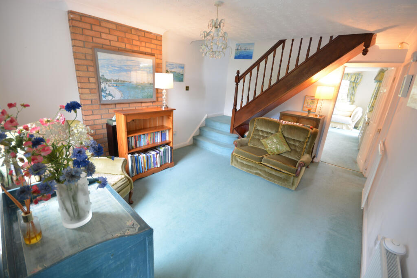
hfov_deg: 100.4
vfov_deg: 77.3
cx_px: 208
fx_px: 174
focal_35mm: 15
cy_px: 139
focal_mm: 10
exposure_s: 1/6
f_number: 8
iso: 400
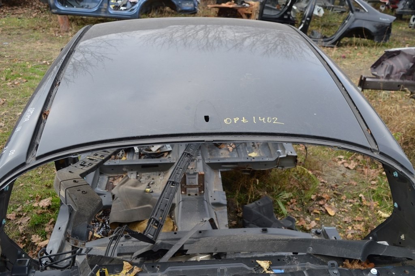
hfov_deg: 55.1
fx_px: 397
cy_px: 138
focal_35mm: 34
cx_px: 208
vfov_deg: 38.3
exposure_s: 1/125
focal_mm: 23
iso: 140
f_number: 5.6
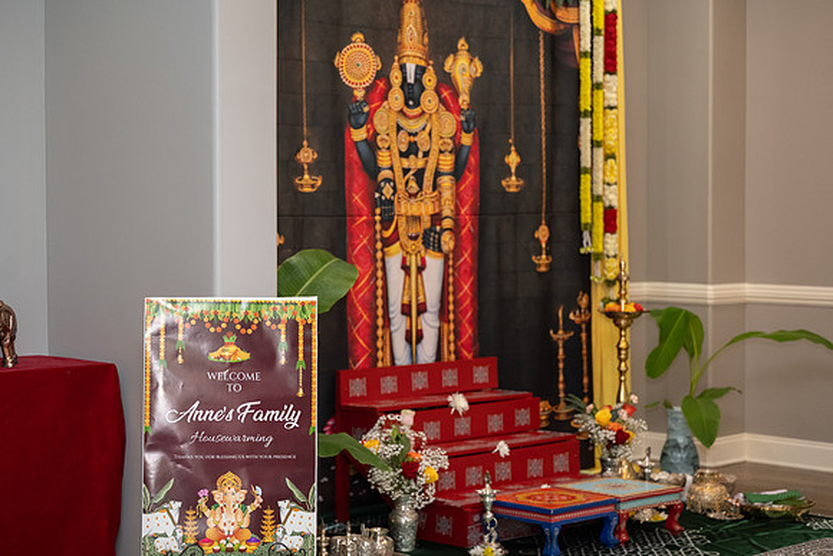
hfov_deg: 27.7
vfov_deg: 18.7
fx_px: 1687
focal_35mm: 73
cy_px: 278
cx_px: 416
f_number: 2.8
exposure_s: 1/160
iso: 1000
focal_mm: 71
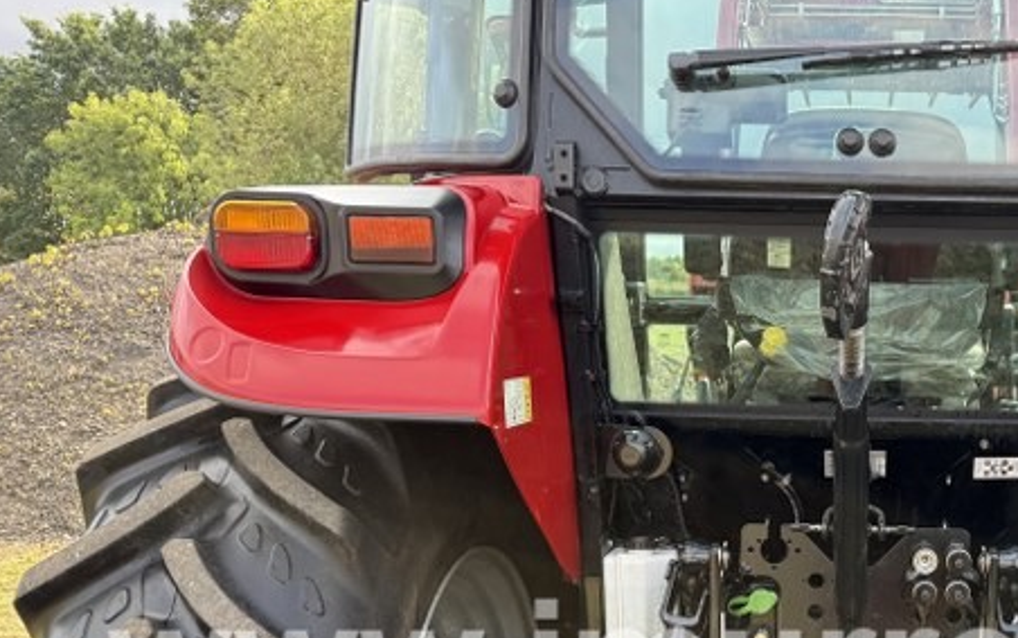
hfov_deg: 41.9
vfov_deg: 26.8
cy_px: 661
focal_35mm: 45
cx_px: 847
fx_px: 1249
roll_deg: -0.5
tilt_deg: -14.5
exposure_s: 1/428
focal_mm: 6.76
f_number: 1.78
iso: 100
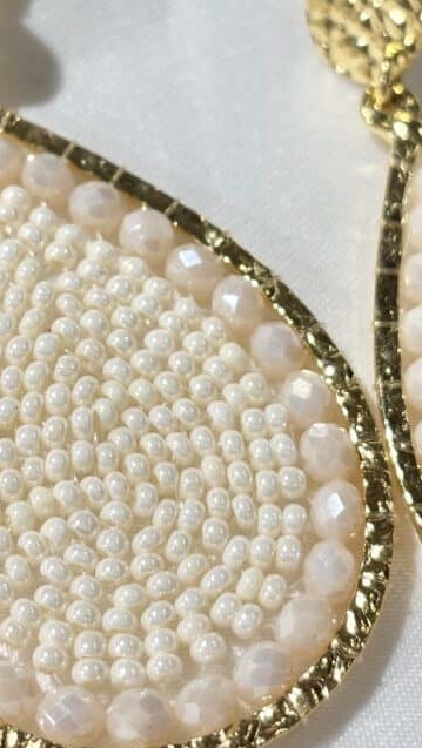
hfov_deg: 13.3
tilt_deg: -59.2
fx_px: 1808
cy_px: 262
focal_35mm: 91
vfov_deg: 23.3
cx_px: 196
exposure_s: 1/264
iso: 32
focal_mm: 5.96
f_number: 1.6
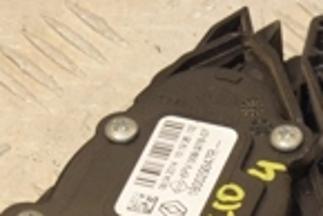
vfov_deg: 4.3
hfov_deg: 6.4
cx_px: 548
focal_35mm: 317
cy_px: 261
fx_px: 2847
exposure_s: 1/200
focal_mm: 48
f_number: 9
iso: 800
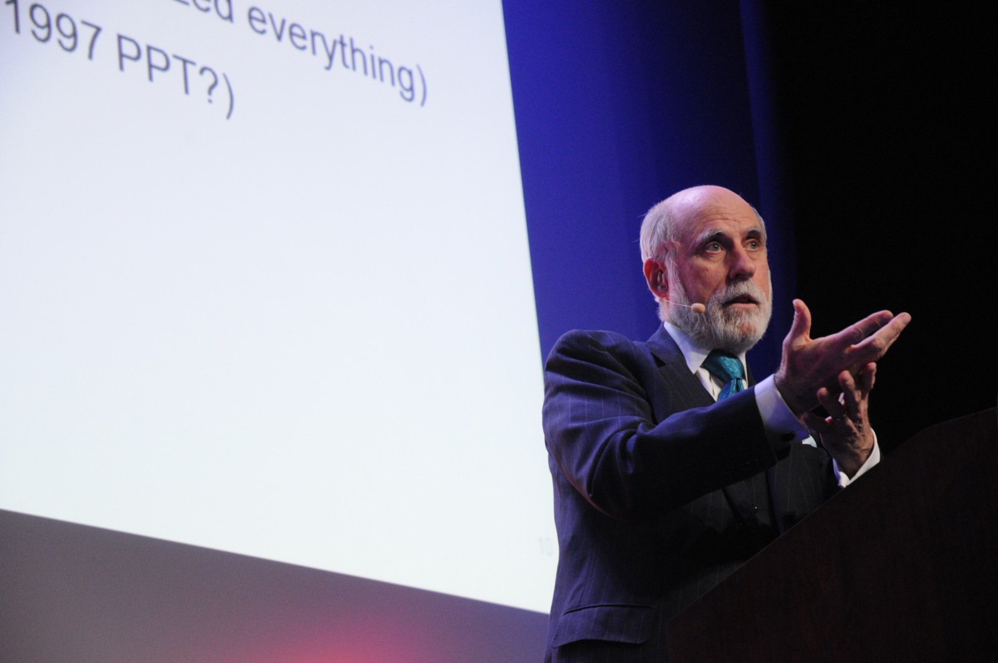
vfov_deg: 13.0
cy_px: 332
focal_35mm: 105
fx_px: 2907
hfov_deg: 19.5
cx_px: 499
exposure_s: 1/50
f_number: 4.5
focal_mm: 70
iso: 1600
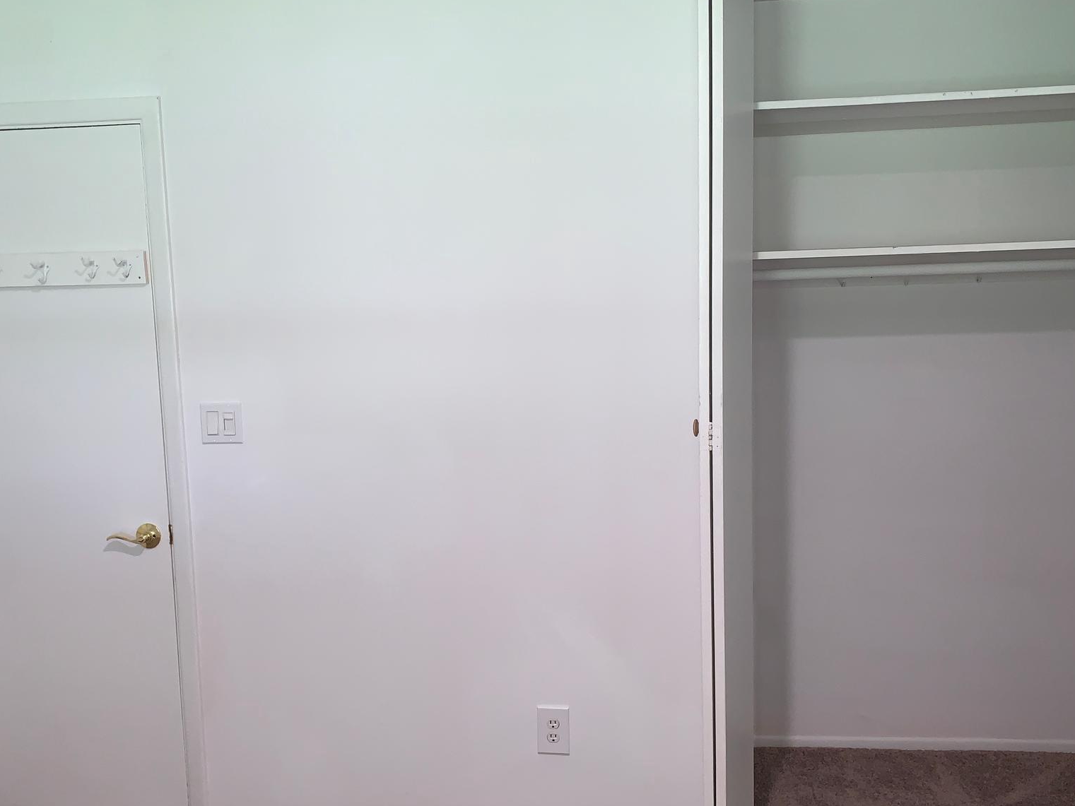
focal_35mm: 35
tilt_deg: -10.3
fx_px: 1087
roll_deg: +1.4
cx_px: 507
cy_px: 423
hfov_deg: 52.6
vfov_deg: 40.7
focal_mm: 4.25
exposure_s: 1/22
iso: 40
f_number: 1.8
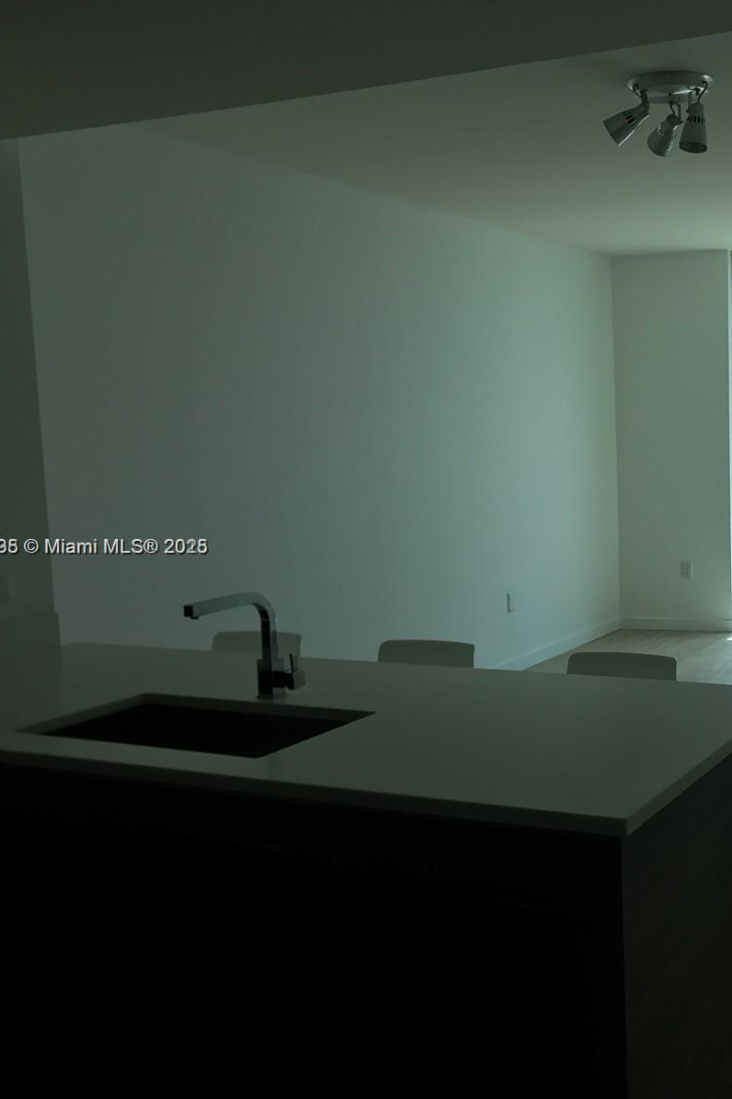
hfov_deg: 32.6
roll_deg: +2.0
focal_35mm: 39
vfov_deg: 49.6
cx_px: 649
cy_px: 548
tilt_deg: -4.8
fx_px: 1190
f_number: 1.8
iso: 20
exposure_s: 1/469
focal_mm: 3.99
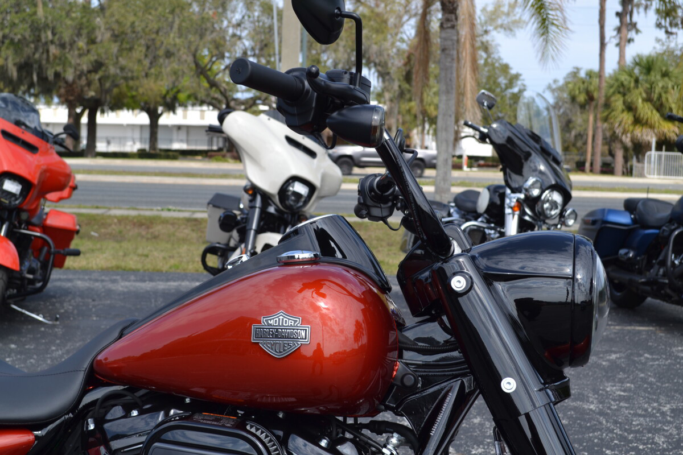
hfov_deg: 36.9
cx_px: 342
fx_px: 1024
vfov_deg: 25.1
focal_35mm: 54
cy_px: 228
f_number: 8
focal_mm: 36
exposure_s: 1/250
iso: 100
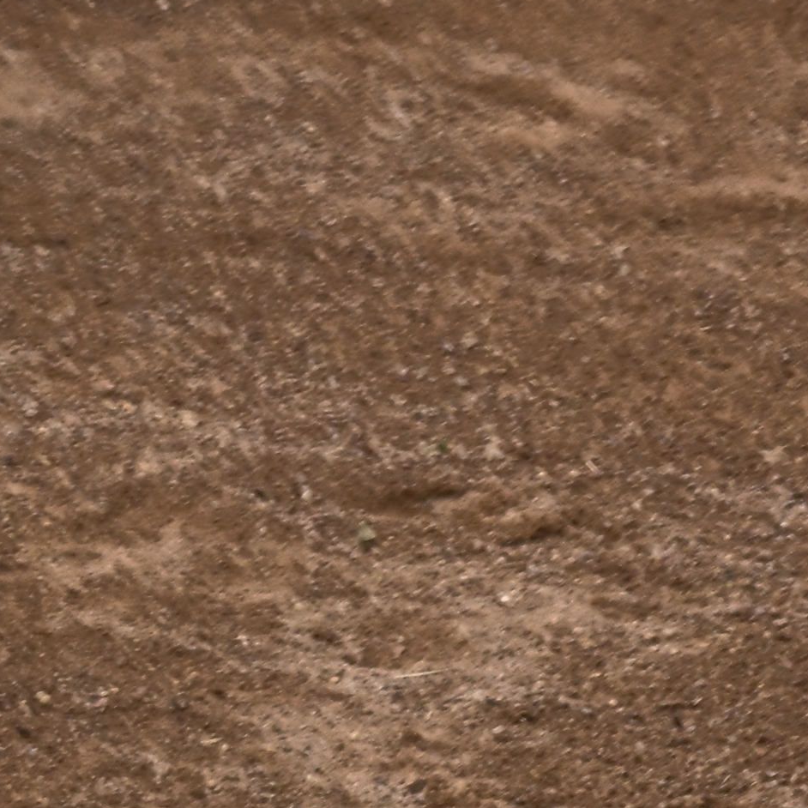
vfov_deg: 2.5
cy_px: 1283
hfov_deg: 2.5
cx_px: 2001
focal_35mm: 708
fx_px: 18697
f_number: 6.3
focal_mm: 94
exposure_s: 1/640
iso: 400
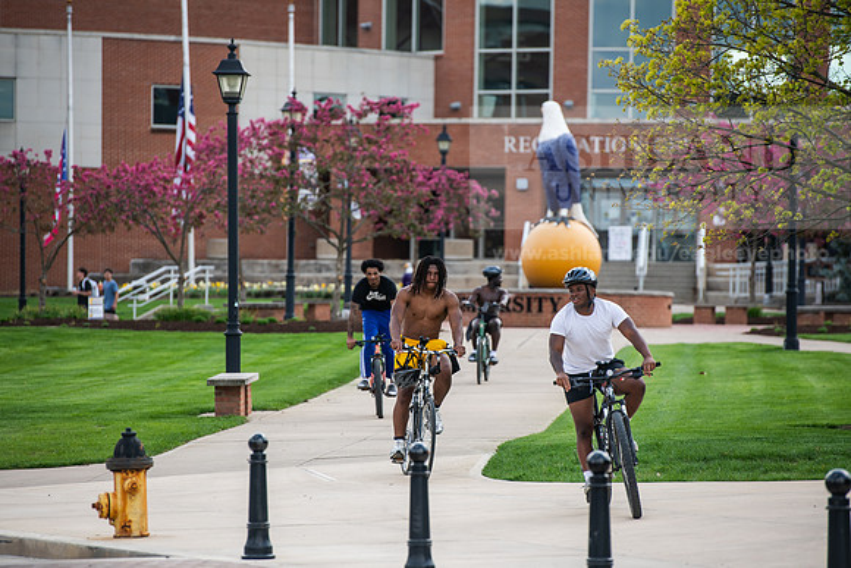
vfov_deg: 6.9
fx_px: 4729
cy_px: 284
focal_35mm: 200
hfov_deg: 10.3
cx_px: 426
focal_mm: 200
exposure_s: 1/640
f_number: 4
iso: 200
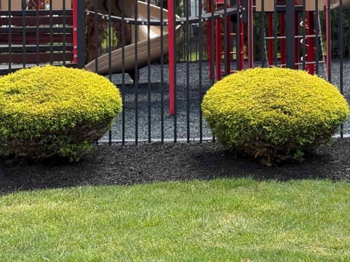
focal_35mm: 105
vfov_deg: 13.9
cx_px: 269
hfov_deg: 18.6
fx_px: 1061
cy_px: -3
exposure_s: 1/1353
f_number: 1.78
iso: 100
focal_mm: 6.76
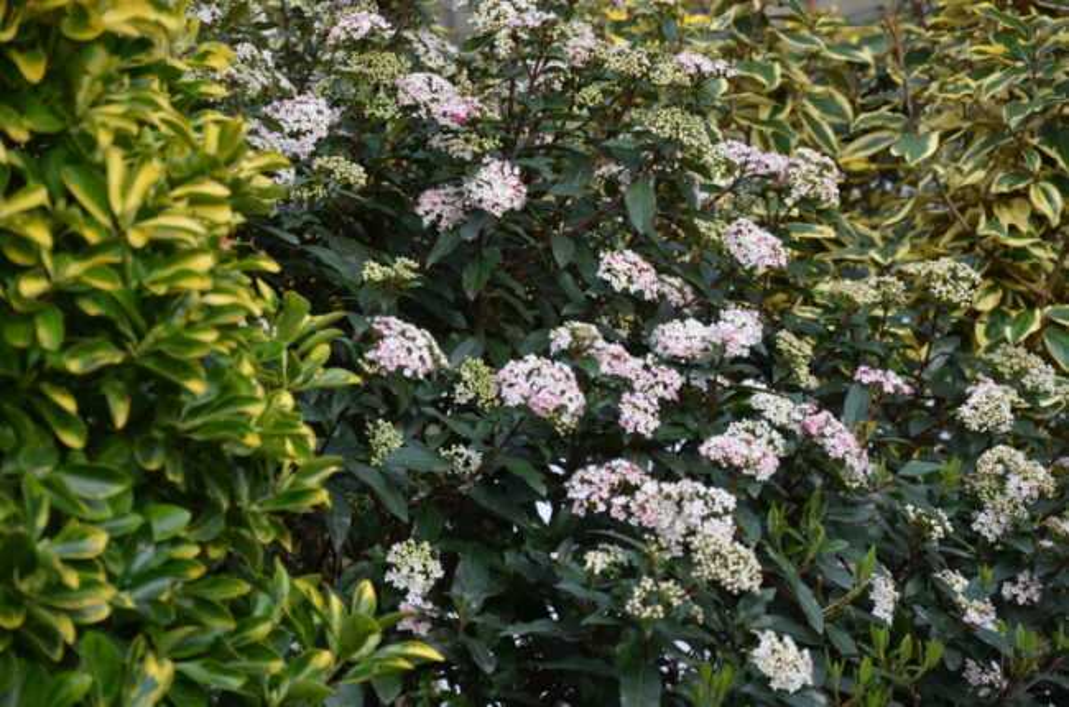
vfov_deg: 8.7
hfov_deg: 13.1
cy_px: 354
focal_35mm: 158
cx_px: 534
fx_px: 4665
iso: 200
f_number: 6.3
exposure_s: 1/160
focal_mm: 105
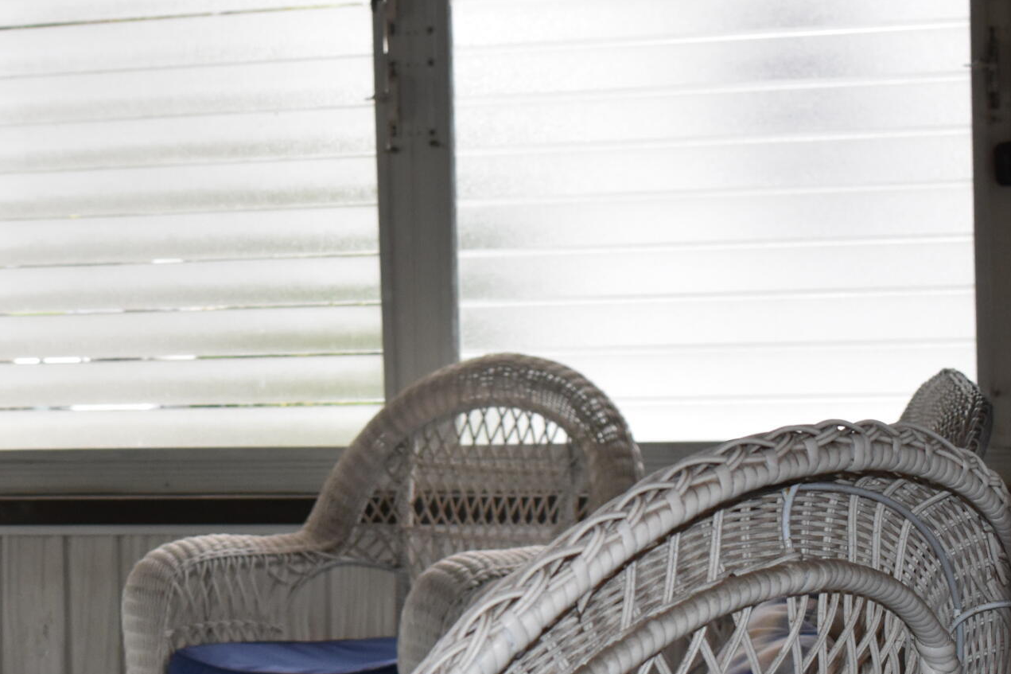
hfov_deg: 23.4
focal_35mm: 85
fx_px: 2387
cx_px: 122
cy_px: 431
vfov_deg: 16.0
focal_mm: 24
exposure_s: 1/200
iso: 800
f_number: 4.5
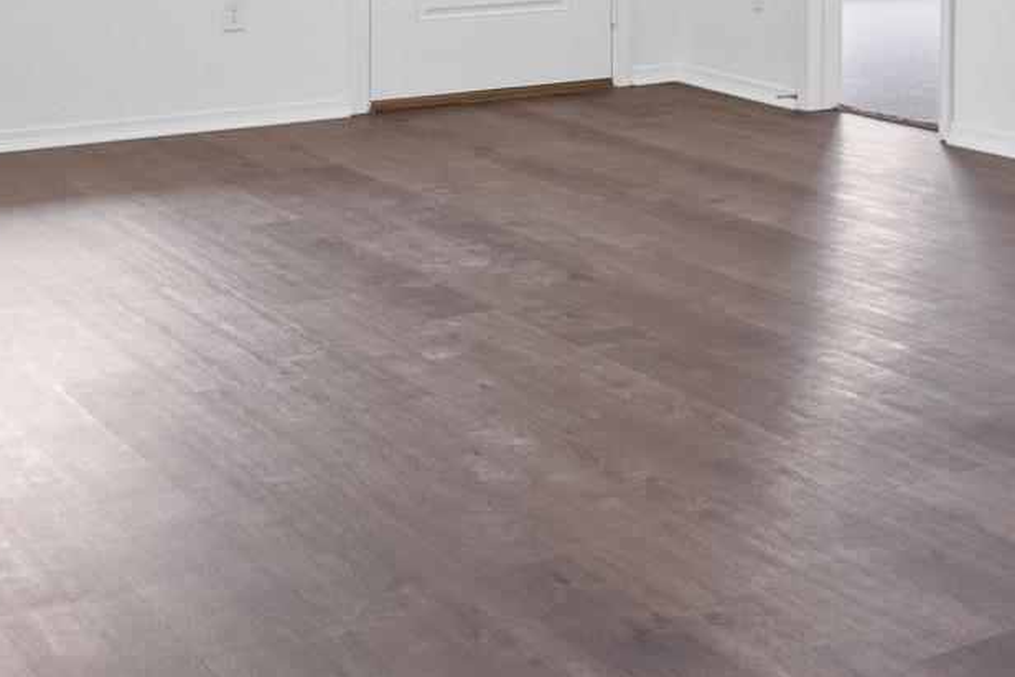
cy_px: -224
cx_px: 1137
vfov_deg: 17.4
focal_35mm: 73
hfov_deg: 25.5
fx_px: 2059
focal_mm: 12
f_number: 9
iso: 250
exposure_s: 1/5
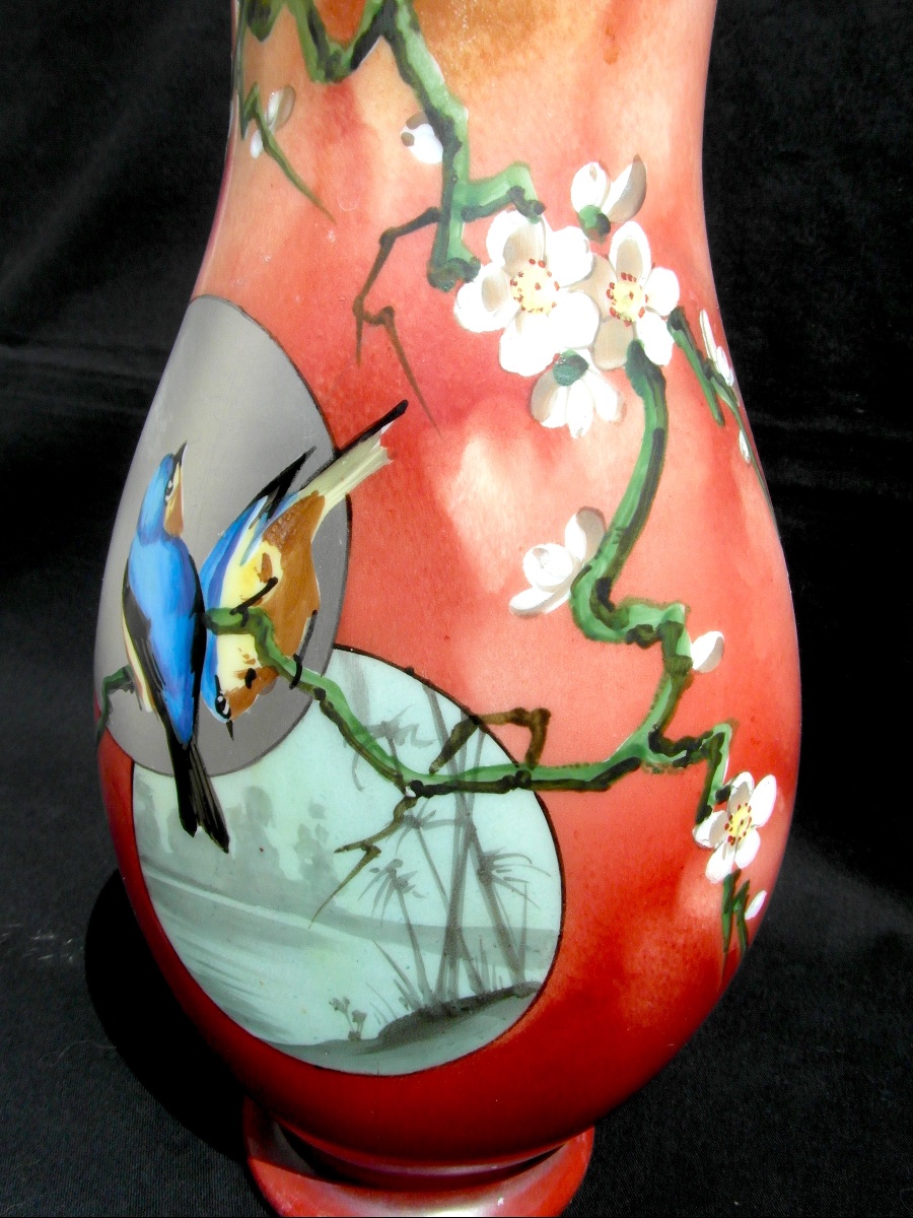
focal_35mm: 24
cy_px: 609
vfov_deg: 71.6
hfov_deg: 56.8
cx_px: 456
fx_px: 844
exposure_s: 1/500
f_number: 5.8
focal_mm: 4
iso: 80
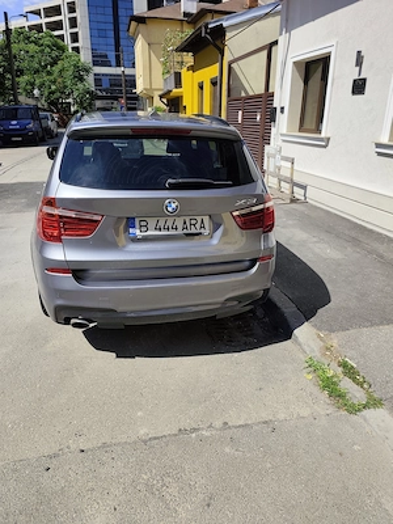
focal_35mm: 23
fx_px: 348
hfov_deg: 58.9
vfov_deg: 73.9
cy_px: 262
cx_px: 196
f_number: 1.65
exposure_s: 1/1464
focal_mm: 6.19
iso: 50
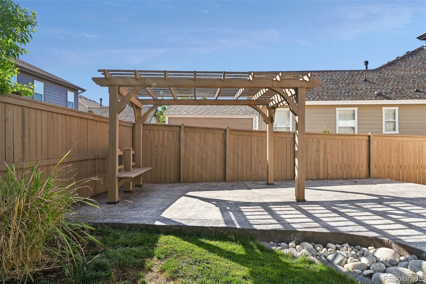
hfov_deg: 76.1
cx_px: 213
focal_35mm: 23
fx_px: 272
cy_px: 142
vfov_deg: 55.1
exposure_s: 1/400
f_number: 10
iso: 400
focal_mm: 23
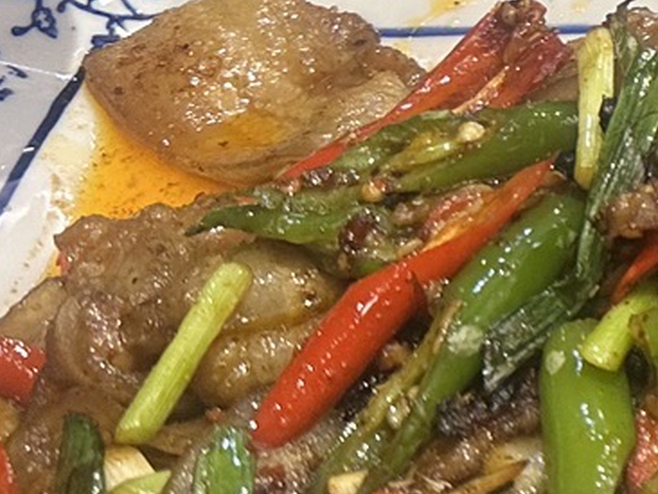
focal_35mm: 131
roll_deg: -7.2
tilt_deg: -36.7
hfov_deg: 12.5
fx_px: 2492
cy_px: -74
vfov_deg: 11.1
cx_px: 1456
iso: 160
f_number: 1.78
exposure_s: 1/100
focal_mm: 6.86
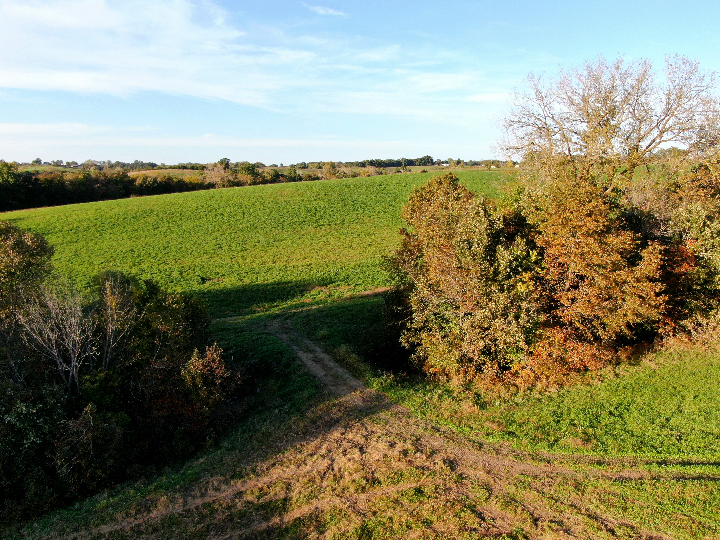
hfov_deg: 71.6
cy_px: 270
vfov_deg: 56.8
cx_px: 360
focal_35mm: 24
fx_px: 499
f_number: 2.8
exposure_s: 1/500
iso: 100
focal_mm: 4.39
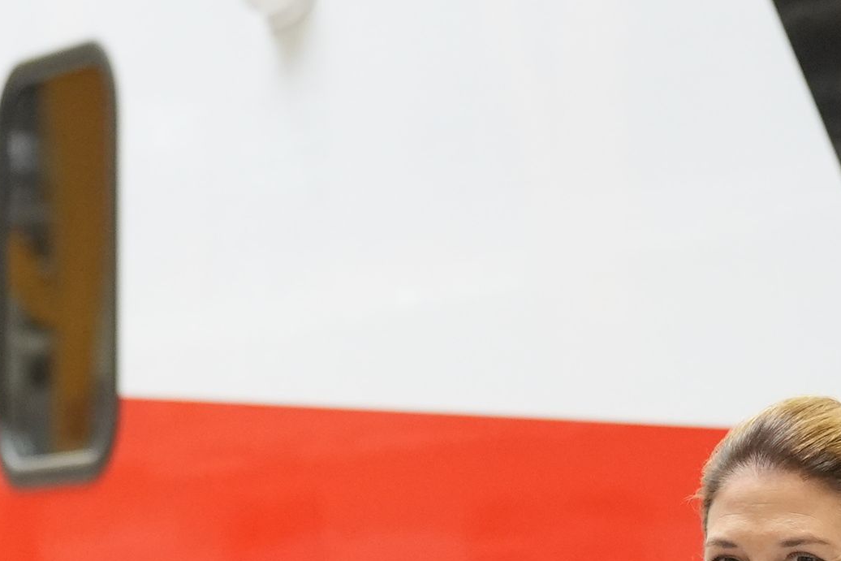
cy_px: 744
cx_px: 18
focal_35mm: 220
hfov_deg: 9.3
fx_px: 5140
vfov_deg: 6.2
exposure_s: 1/200
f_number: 2.8
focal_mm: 57
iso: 2500
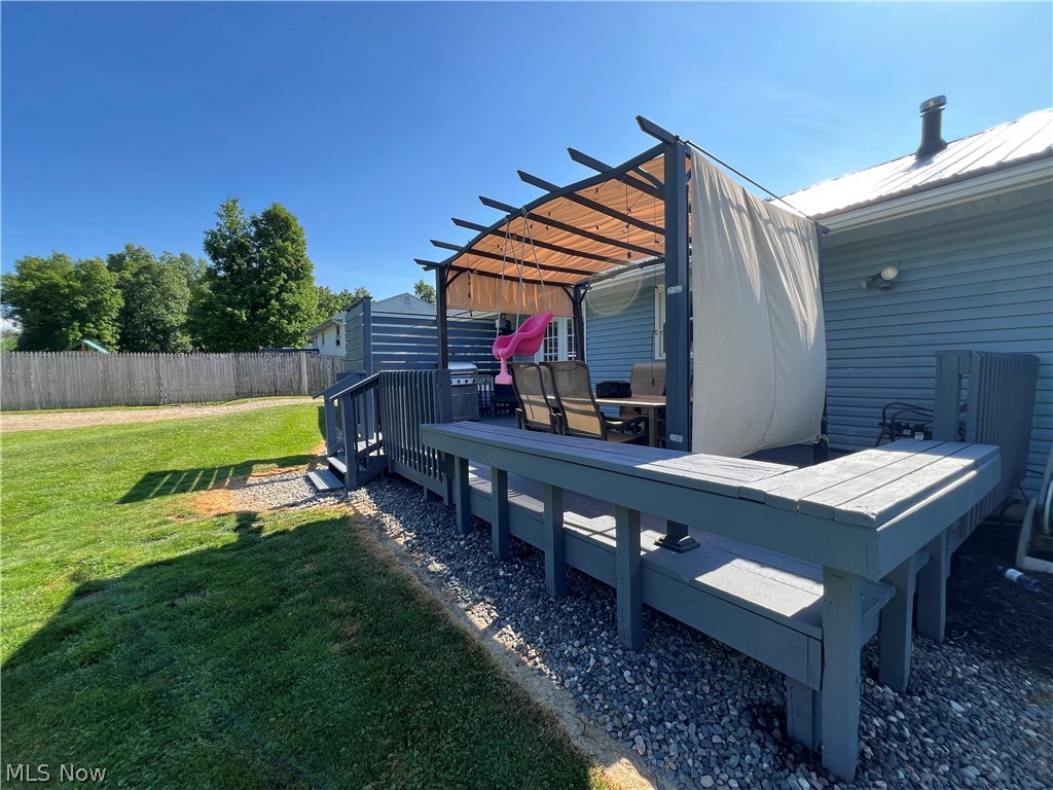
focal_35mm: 13
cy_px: 395
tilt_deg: -2.6
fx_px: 395
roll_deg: +1.4
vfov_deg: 89.9
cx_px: 526
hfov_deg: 106.2
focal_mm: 1.57
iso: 32
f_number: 1.8
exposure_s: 1/433
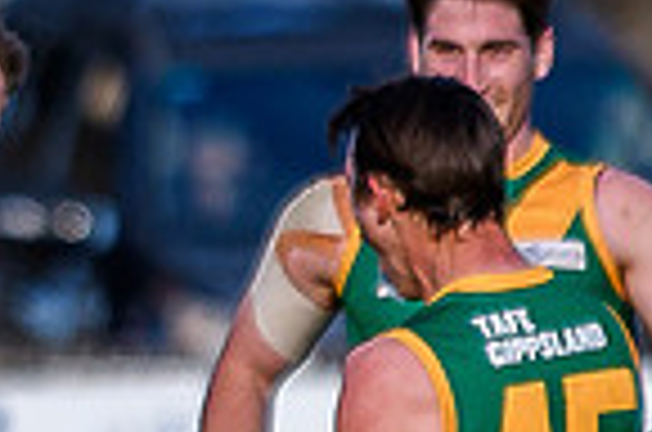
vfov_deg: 0.5
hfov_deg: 0.7
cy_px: 436
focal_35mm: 2906
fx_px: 52515
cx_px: -113
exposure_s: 1/1600
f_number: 2.8
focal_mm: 200
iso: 140
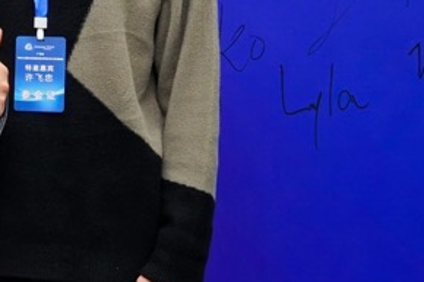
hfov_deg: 13.6
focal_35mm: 142
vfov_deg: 9.4
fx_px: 1670
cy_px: -136
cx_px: -221
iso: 1000
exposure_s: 1/161
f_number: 4
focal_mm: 32.2
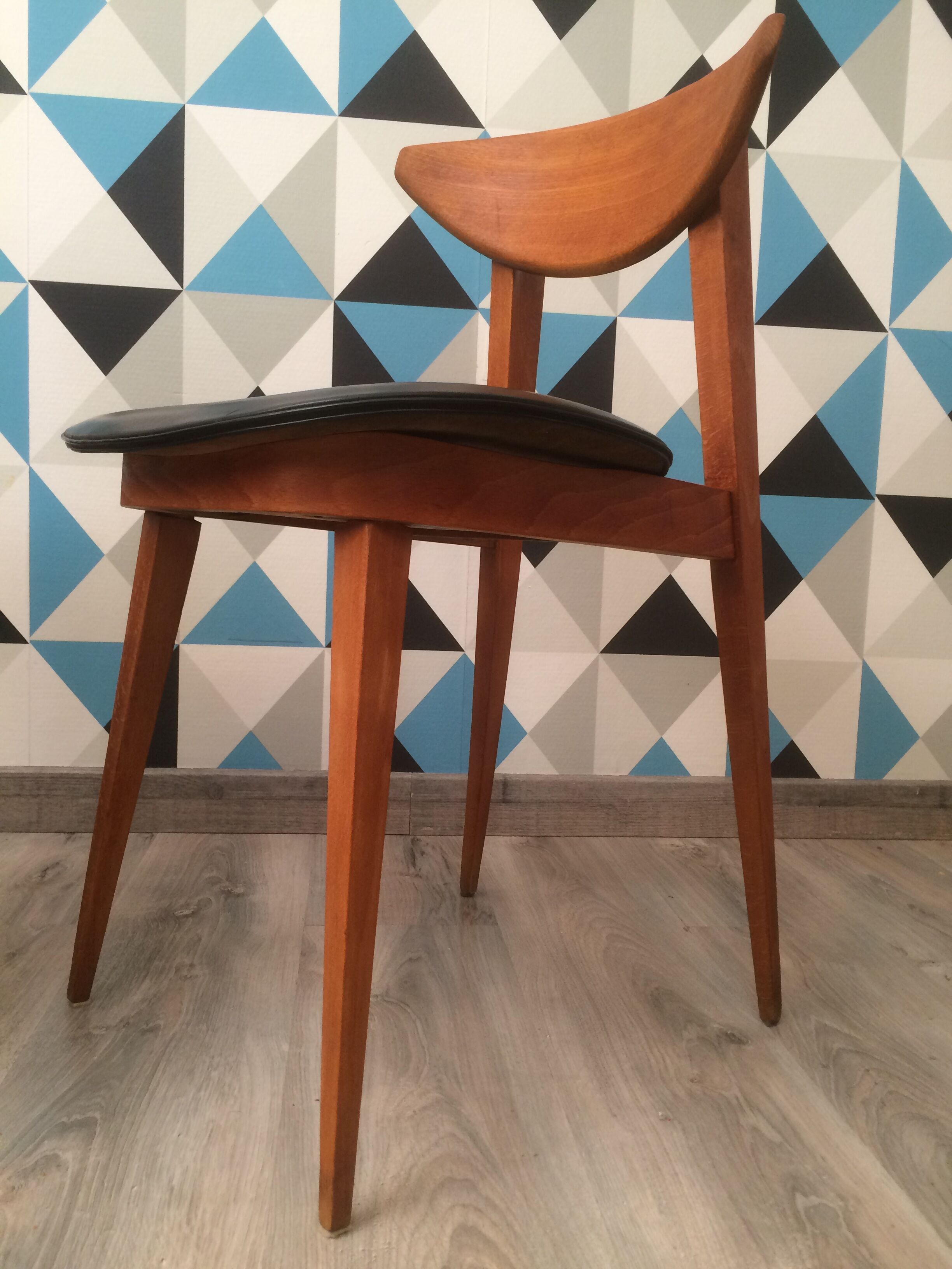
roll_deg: -1.8
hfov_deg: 48.2
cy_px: 634
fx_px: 1063
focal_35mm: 29
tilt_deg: -11.0
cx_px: 476
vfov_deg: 61.7
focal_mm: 4.15
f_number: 2.2
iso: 64
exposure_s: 1/33
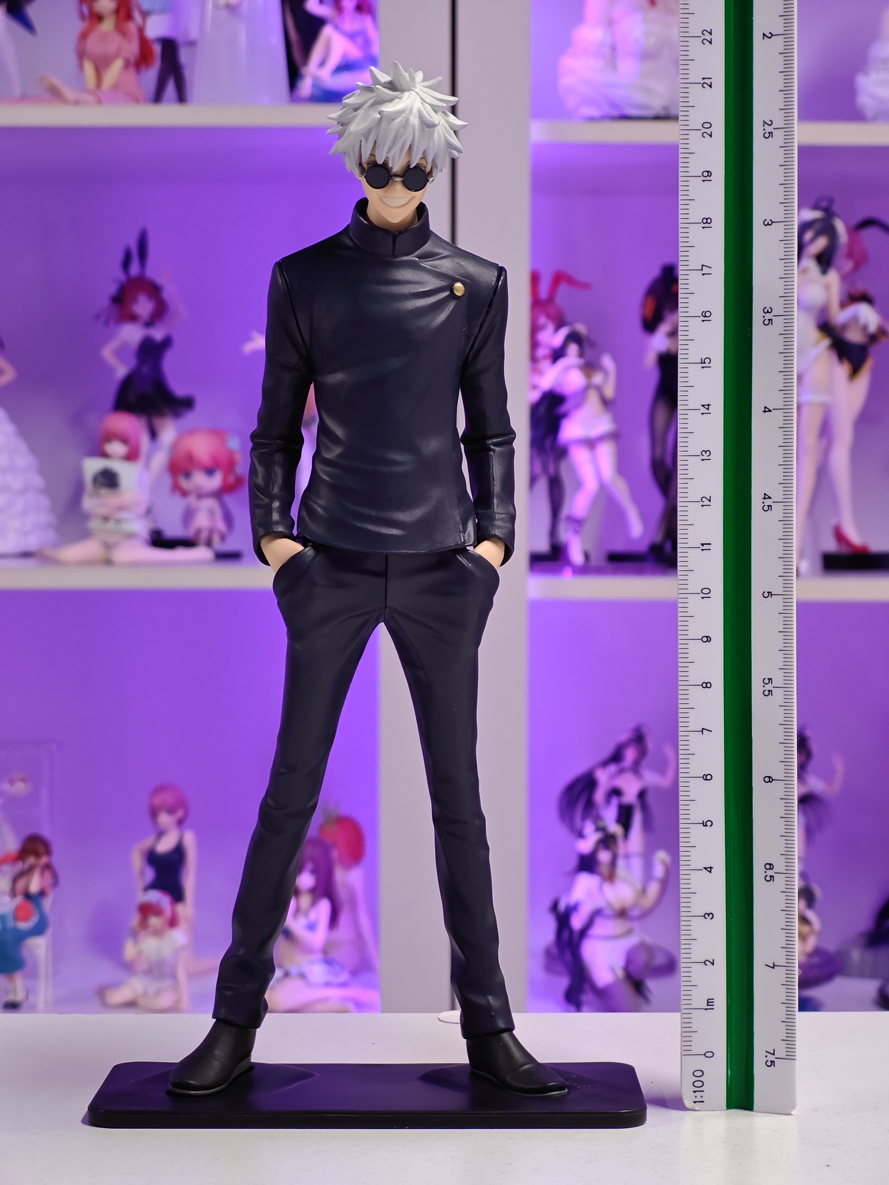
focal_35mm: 80
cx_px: 444
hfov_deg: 18.4
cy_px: 592
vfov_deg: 24.4
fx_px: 2739
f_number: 2.4
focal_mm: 7.48
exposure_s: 1/33.3
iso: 800
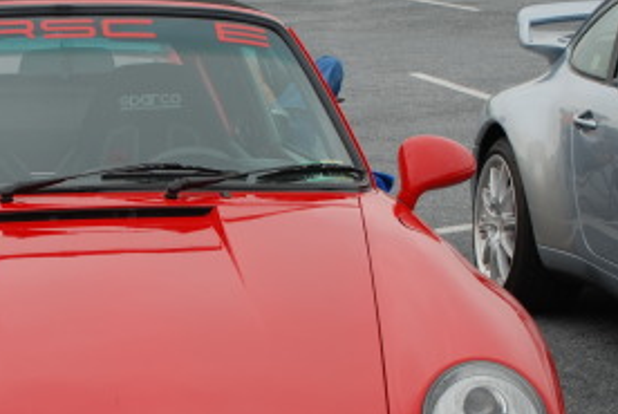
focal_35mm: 132
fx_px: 2270
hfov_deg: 15.4
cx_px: 120
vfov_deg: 10.4
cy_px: 329
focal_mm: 38
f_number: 5.6
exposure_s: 1/125
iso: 100
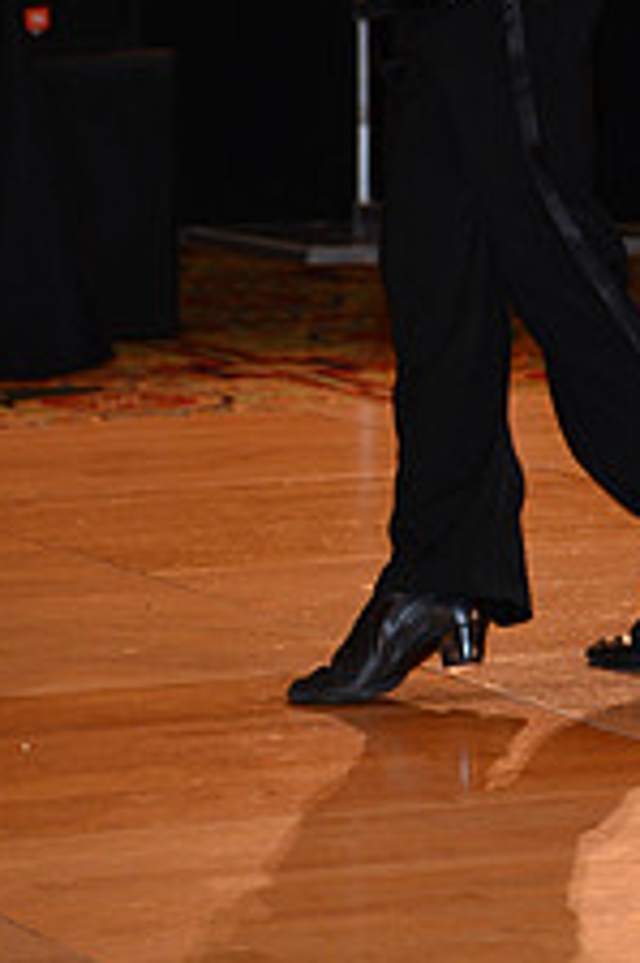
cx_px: 595
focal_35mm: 259
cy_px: -224
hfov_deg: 5.3
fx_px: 6917
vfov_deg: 7.9
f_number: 4.5
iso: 2000
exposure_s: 1/200
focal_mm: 100
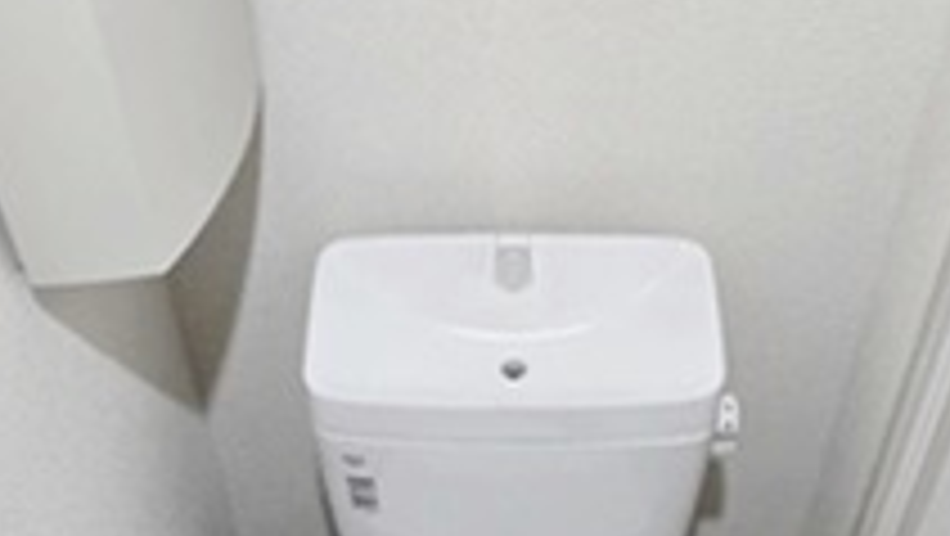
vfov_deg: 27.7
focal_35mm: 43
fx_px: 1084
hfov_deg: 47.3
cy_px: 329
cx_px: 495
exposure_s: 1/100
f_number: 2.2
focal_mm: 2.2
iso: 320
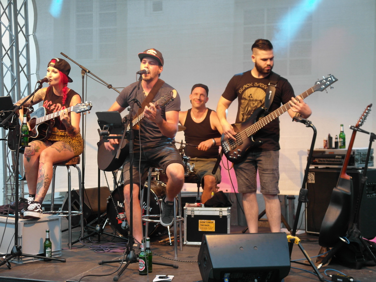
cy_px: 141
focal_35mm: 57
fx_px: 619
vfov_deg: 25.7
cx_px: 188
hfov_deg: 33.8
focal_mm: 12.3
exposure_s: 1/45
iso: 200
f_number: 2.8
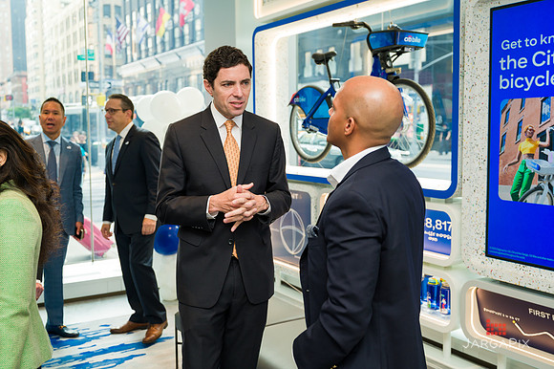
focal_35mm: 38
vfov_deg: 35.0
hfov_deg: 50.7
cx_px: 283
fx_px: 585
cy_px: 180
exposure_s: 1/200
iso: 400
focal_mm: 37
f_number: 3.5
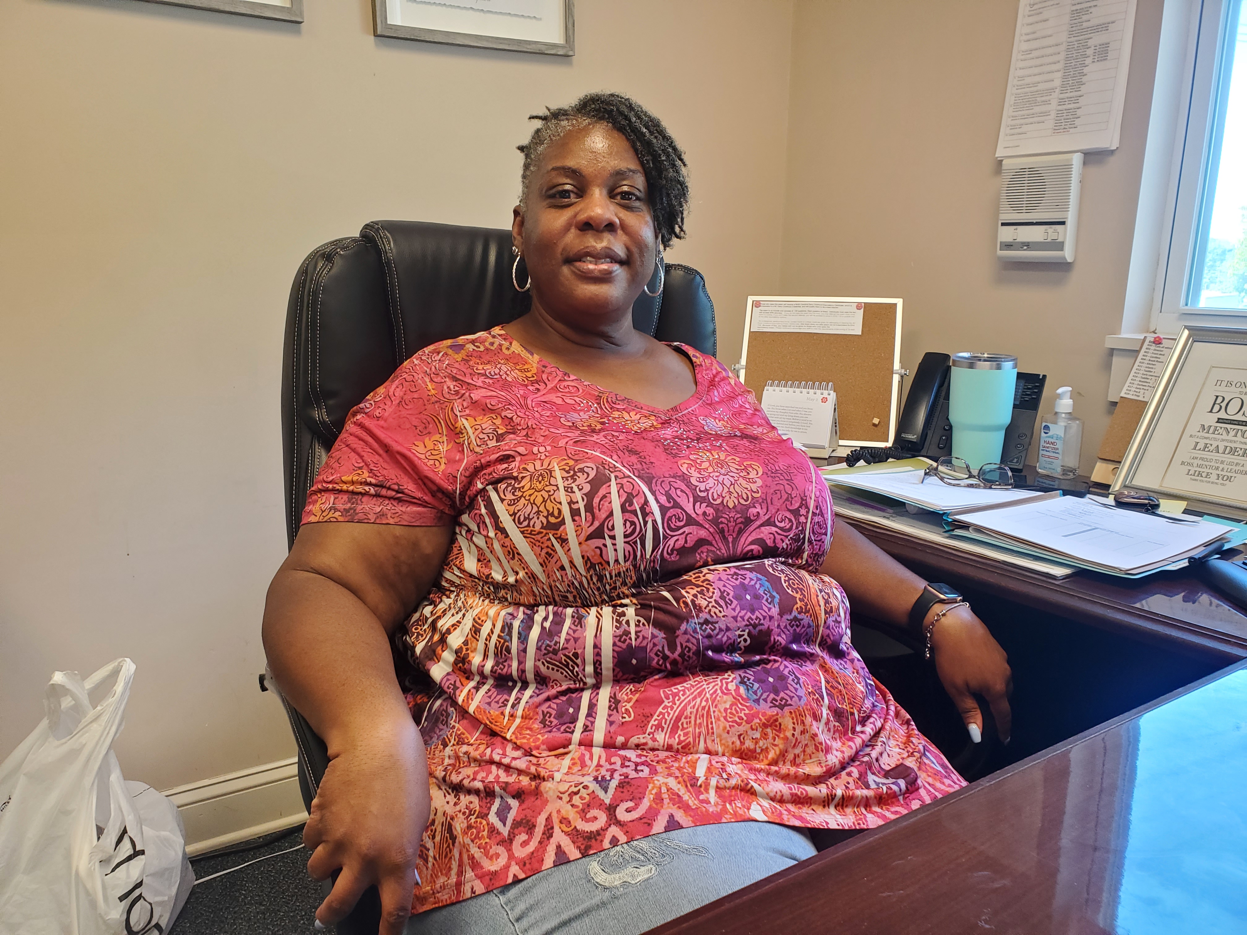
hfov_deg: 67.3
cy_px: 468
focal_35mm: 26
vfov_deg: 53.1
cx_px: 624
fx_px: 937
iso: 200
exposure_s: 1/40
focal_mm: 4.3
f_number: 2.4
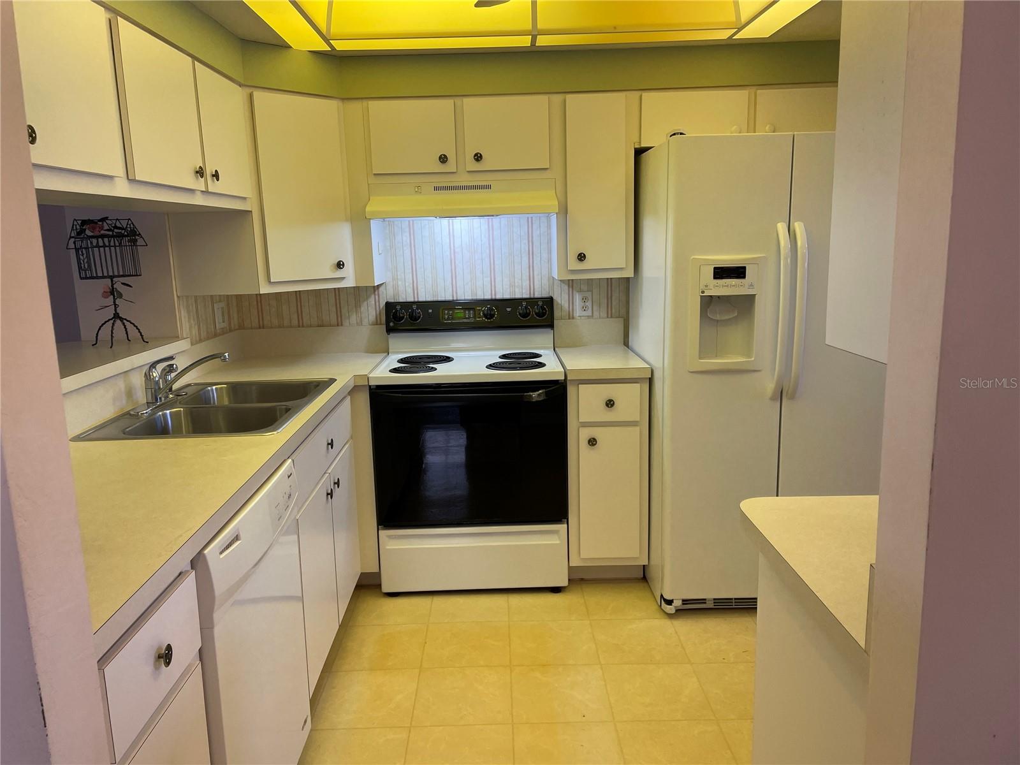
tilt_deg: -10.2
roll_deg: +1.6
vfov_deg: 53.1
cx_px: 510
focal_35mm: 26
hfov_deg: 67.3
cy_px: 382
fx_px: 766
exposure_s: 1/120
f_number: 1.6
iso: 80
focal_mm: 4.2
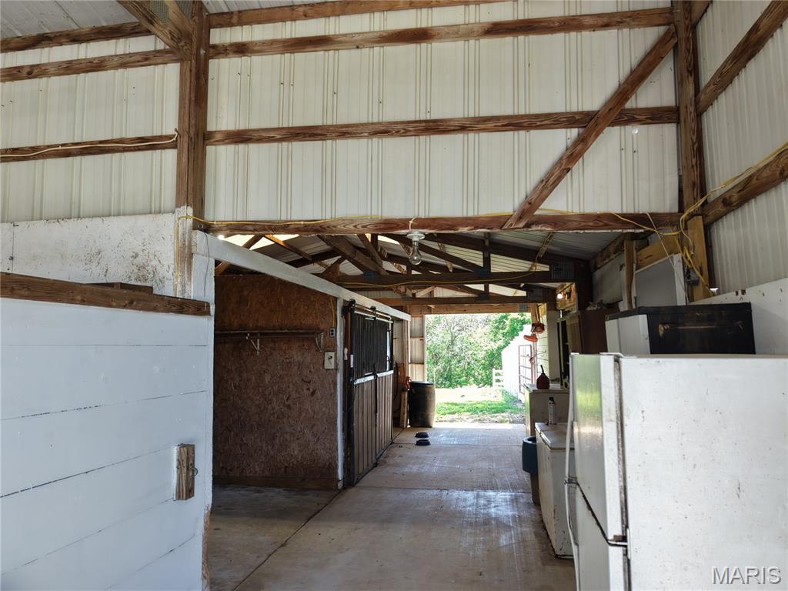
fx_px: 546
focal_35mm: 24
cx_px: 394
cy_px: 296
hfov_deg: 71.6
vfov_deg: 56.8
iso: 190
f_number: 1.8
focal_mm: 8.67
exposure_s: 1/160
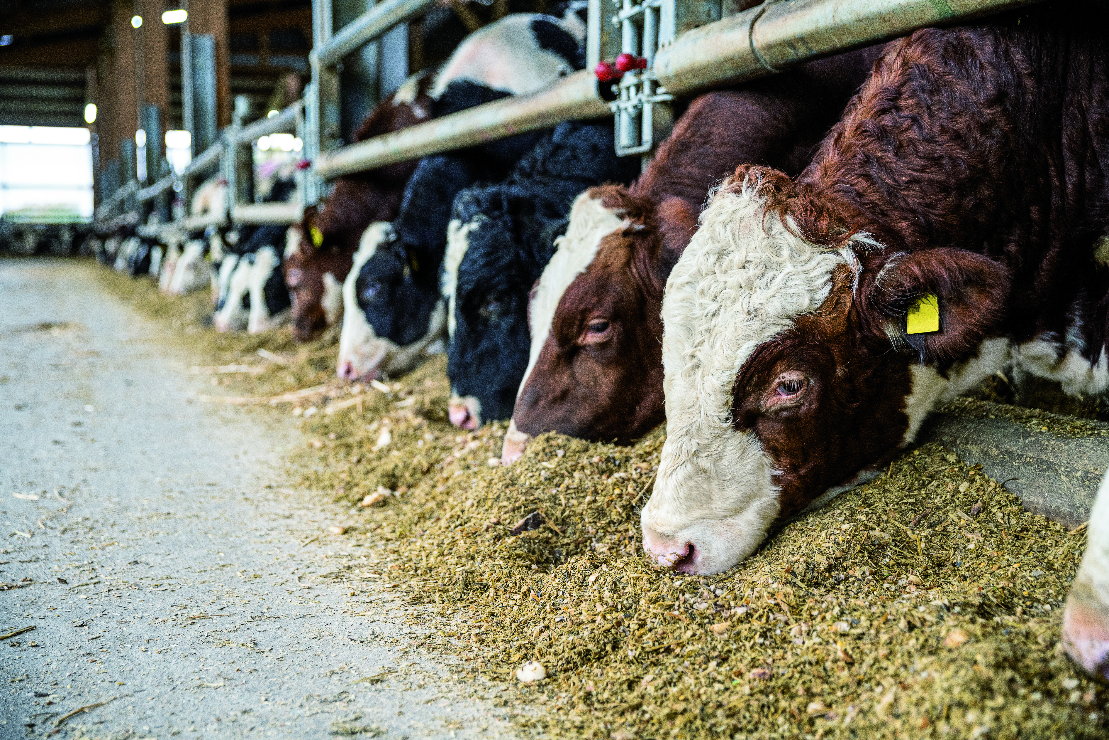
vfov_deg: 28.6
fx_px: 1448
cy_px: 370
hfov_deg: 41.9
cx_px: 554
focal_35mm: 47
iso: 1600
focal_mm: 47
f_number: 2.8
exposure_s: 1/100
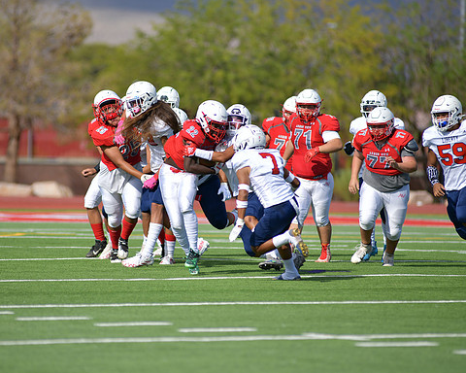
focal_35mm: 340
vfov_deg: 4.6
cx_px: 188
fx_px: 4689
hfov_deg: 5.7
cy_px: 187
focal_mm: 300
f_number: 3.5
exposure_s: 1/2000
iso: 72
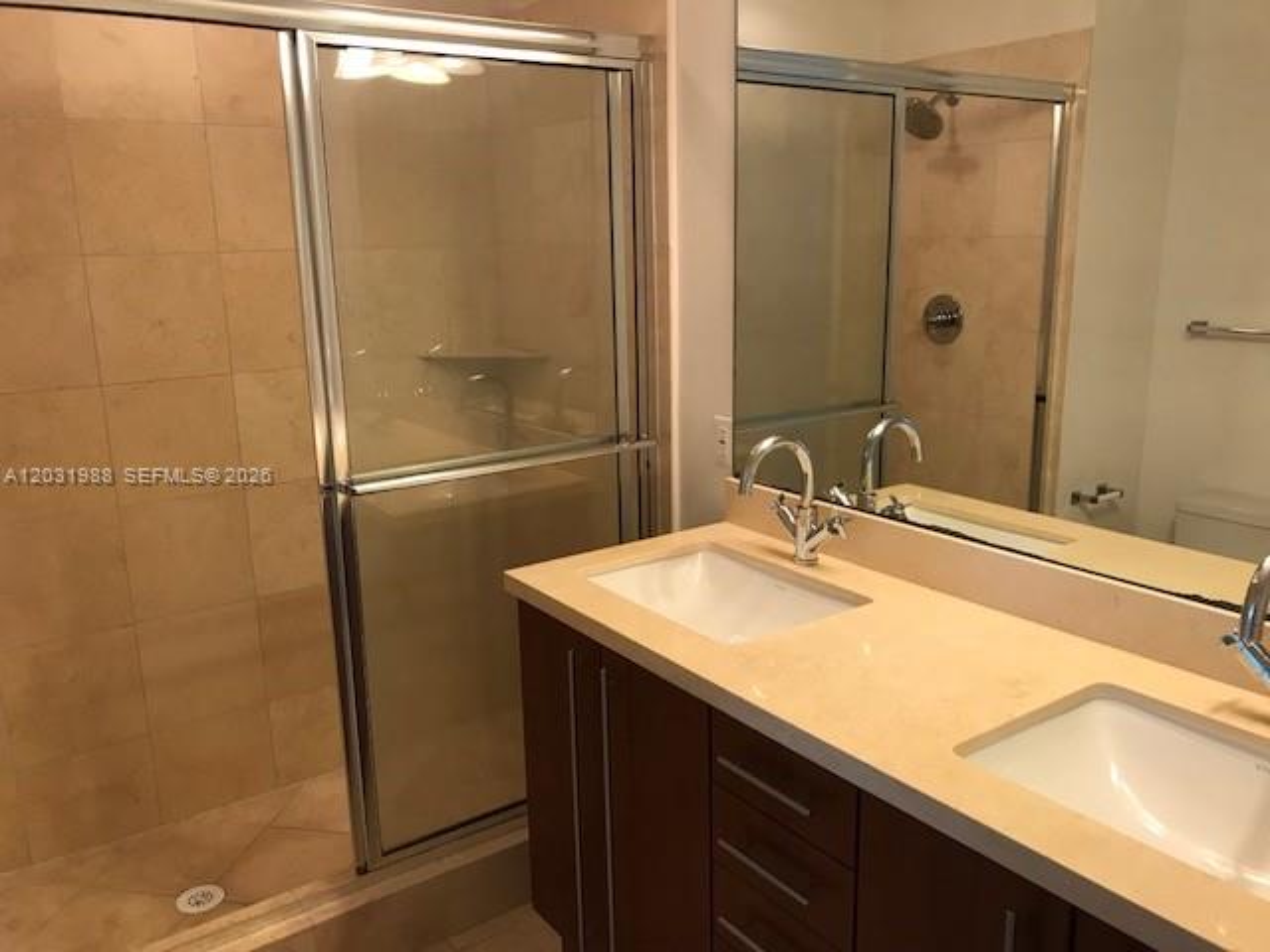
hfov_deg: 63.4
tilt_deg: -12.7
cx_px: 635
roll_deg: +1.3
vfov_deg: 49.7
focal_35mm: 28
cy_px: 476
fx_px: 1027
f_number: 1.8
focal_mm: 3.99
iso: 40
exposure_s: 1/20
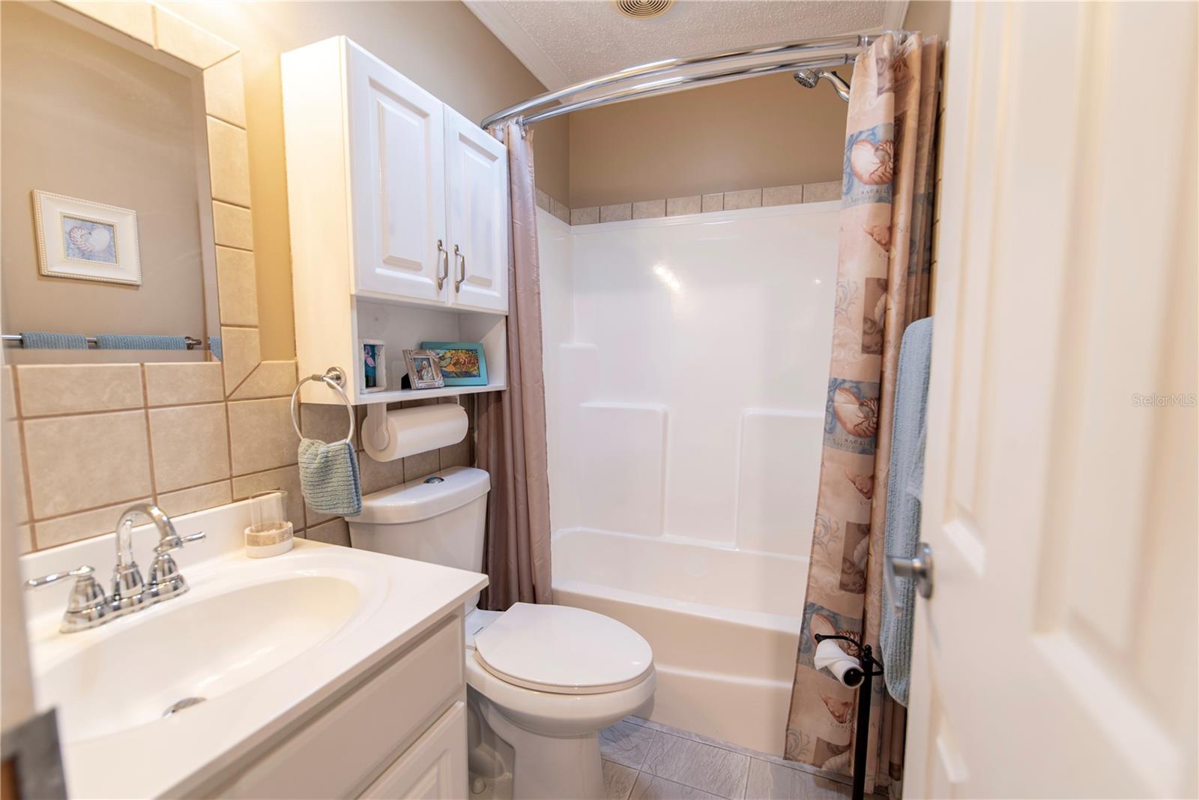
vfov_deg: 77.3
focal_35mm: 15
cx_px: 600
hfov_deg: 100.4
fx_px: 500
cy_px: 400
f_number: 2.8
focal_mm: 15
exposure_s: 1/25
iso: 100
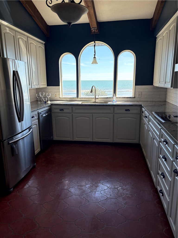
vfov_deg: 67.3
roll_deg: +0.3
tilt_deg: -12.2
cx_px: 89
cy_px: 119
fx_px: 178
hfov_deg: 53.1
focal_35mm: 26
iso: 100
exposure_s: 1/234
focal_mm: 5.96
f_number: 1.6
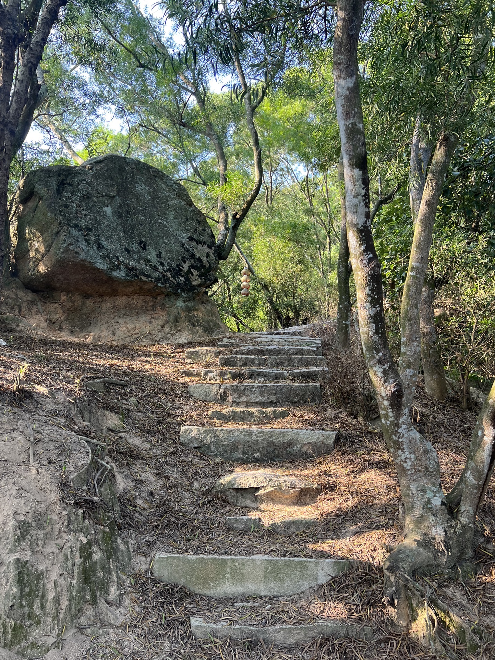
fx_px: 515
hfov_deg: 51.3
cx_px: 247
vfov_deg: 65.3
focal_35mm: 27
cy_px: 342
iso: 50
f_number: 1.5
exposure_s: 1/152
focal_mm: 5.7
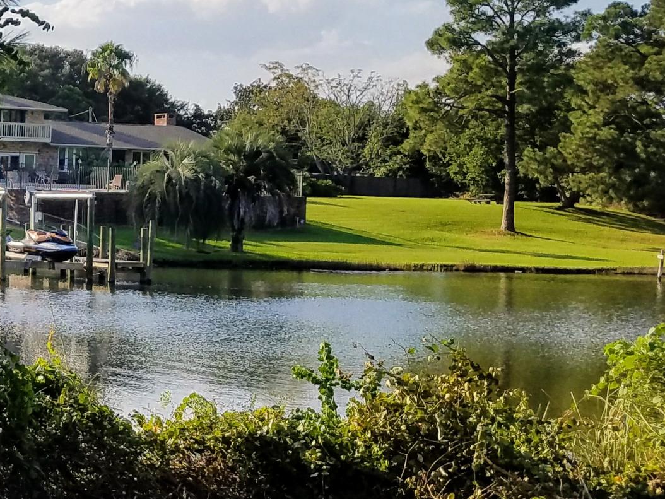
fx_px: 1422
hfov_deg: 22.9
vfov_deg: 19.8
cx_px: -240
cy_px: 154
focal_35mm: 74
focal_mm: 4.2
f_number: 1.7
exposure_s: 1/3891
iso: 50
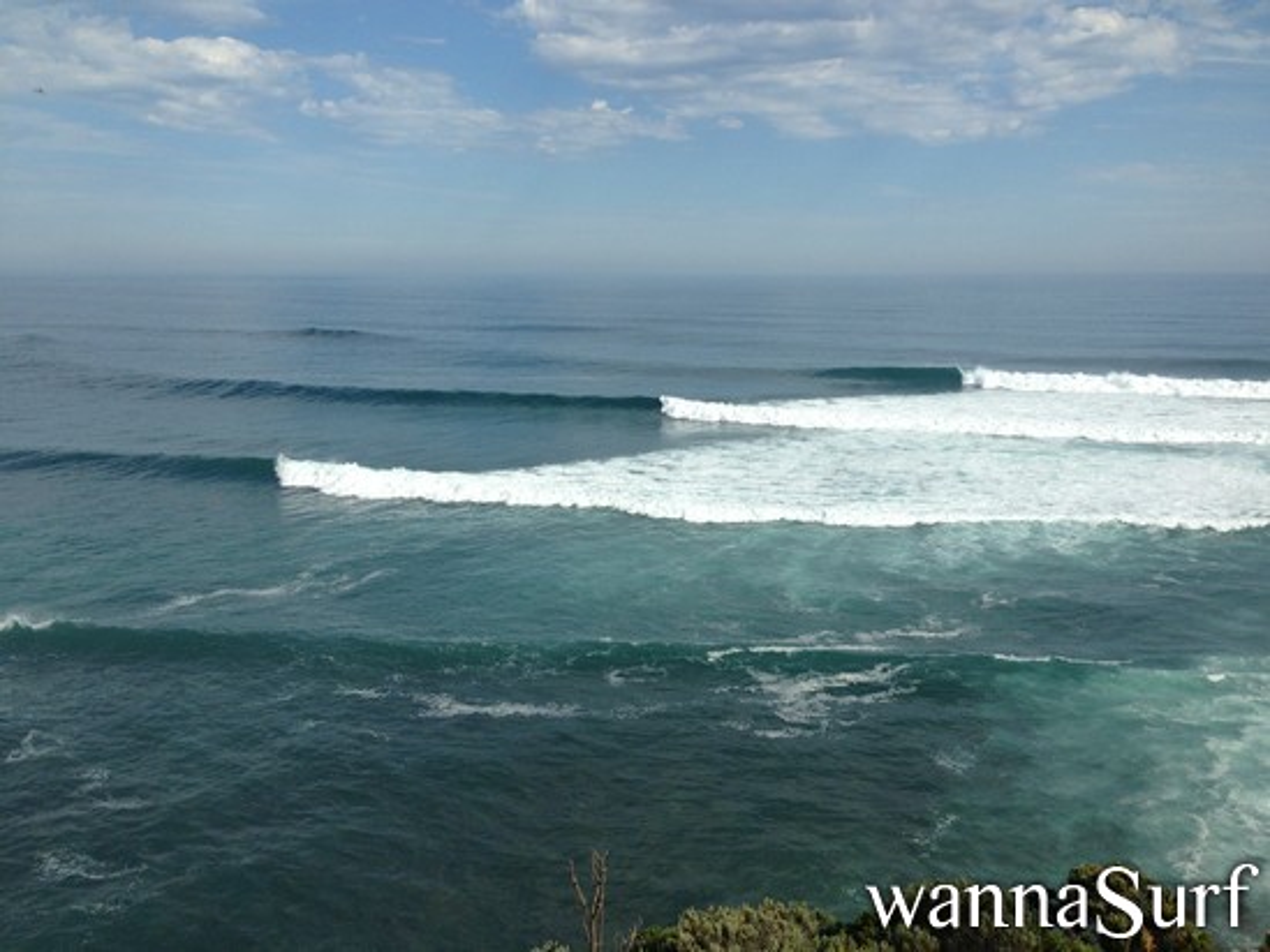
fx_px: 1211
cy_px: 476
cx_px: 635
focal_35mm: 33
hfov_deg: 55.3
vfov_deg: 43.0
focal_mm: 4.13
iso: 50
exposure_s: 1/2262
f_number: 2.4
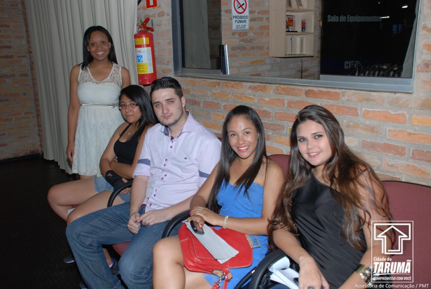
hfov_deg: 57.2
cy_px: 144
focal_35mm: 33
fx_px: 396
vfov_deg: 40.1
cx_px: 216
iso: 200
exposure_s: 1/60
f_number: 4
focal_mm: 22
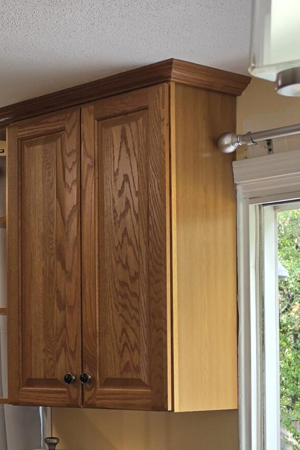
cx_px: -214
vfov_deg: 24.4
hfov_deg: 14.8
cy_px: 348
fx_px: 1025
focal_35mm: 82
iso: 25
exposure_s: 1/120
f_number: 1.4
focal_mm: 6.5
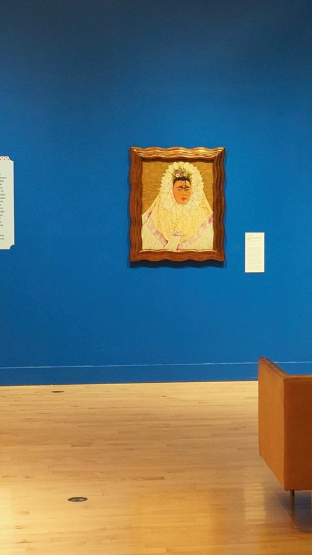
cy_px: 255
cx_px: 230
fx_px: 1264
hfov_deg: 14.0
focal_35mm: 86
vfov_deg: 24.7
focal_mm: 34
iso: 6400
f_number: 6.3
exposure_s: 1/100
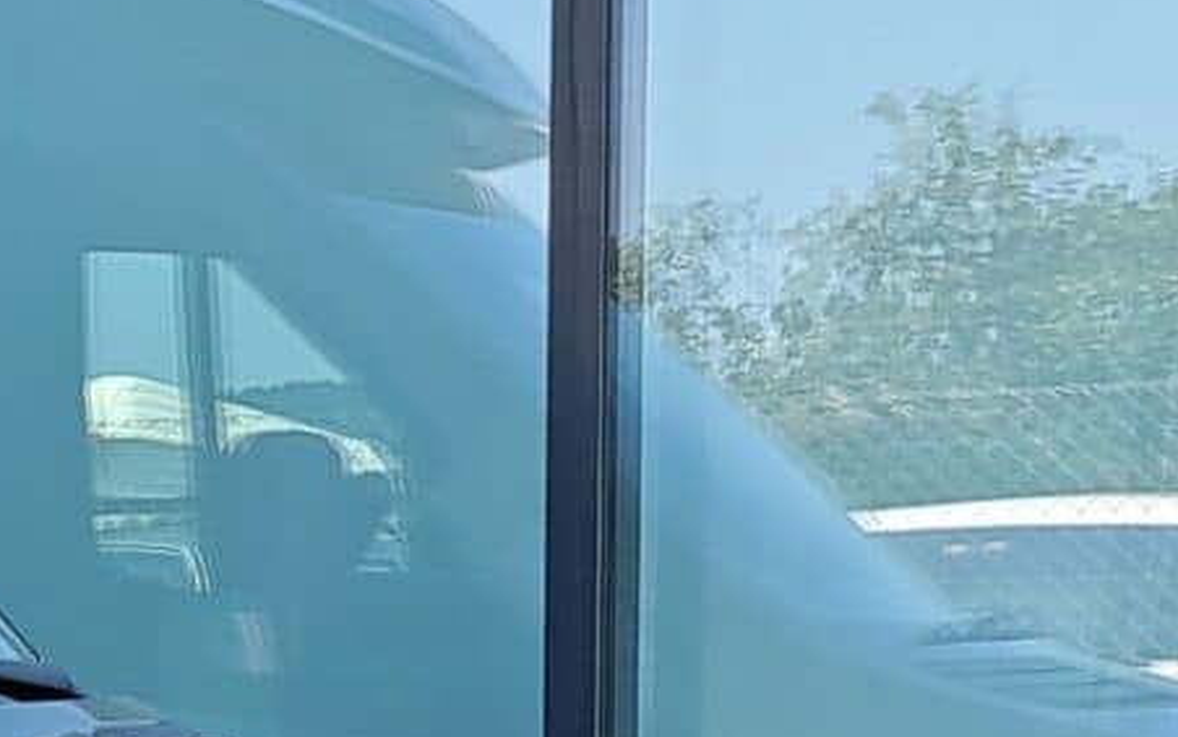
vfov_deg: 9.0
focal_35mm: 144
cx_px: -1655
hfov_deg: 11.8
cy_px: 917
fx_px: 4625
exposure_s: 1/247
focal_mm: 5.23
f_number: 1.8
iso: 50
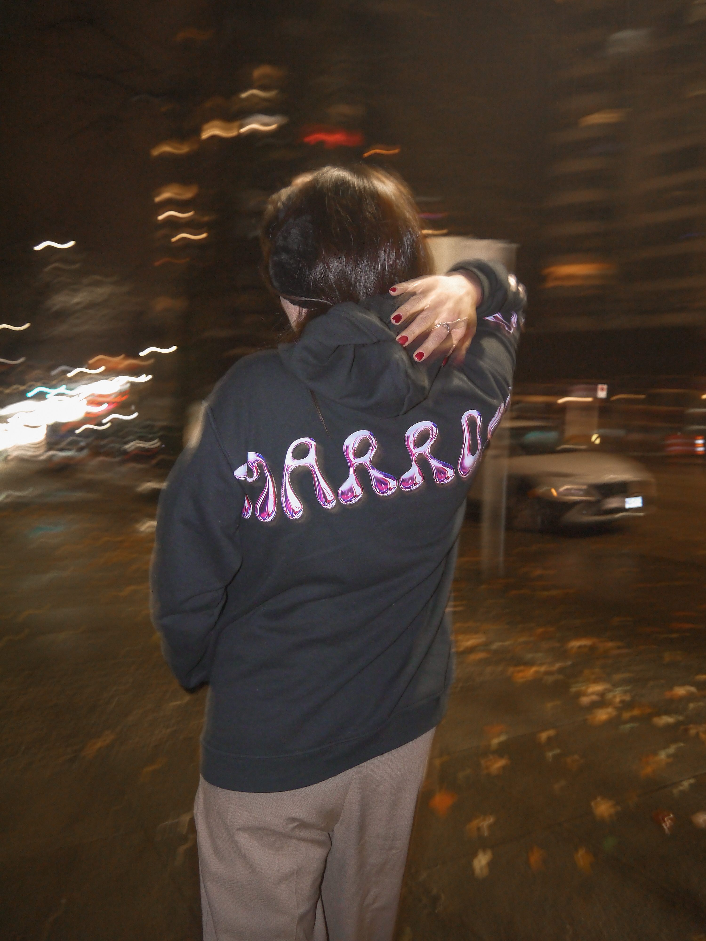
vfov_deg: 63.4
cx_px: 353
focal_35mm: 28
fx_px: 761
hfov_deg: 49.7
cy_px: 470
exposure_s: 1/8
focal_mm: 14
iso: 800
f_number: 3.5
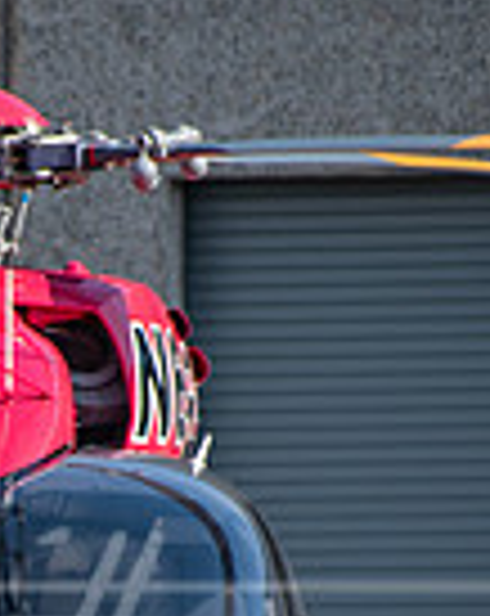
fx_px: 25300
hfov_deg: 1.1
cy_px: 638
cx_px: -45
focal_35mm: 1391
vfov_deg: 1.4
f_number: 6.3
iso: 100
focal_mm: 300
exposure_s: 1/320
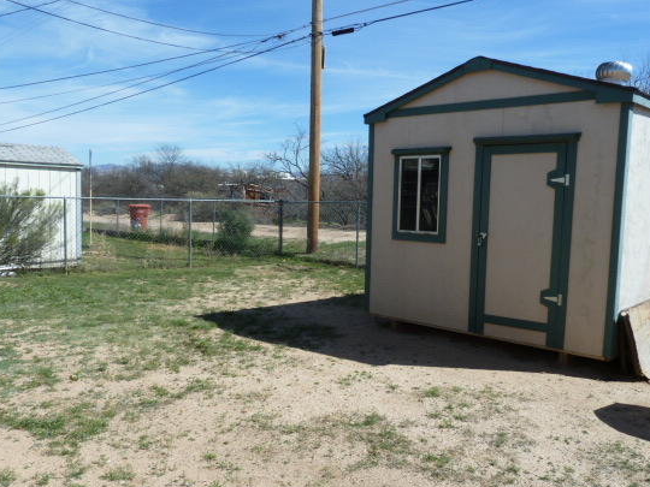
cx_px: 341
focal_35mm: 32
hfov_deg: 56.8
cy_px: 278
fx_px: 601
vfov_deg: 44.0
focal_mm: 4.4
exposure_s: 1/400
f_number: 5
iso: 80
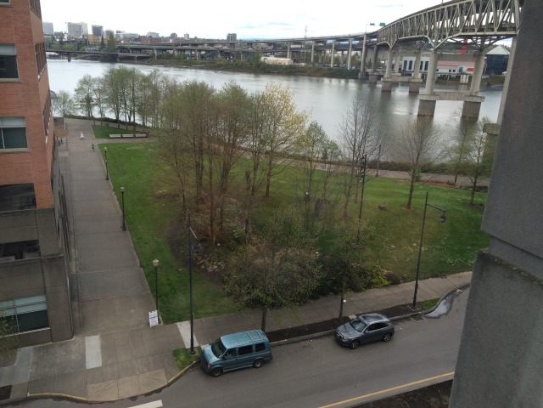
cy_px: 204
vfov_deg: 48.2
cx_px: 272
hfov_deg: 61.7
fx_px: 455
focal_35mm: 29
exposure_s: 1/140
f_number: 2.2
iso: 32
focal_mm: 4.15
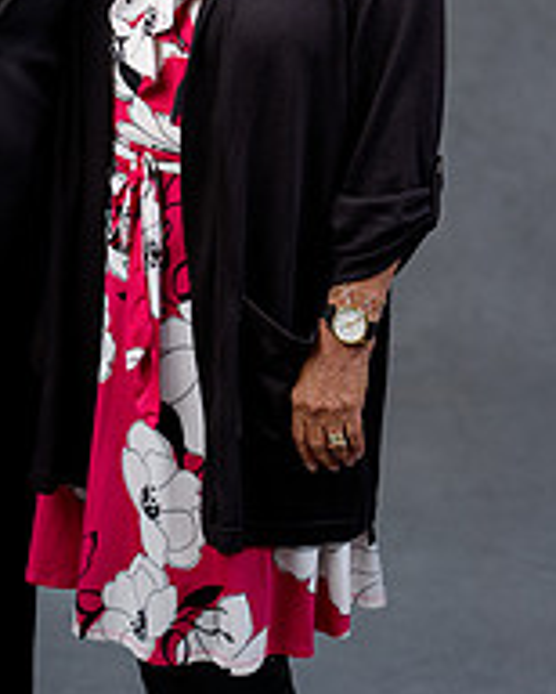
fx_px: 3019
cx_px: 76
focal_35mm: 147
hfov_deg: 10.5
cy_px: -101
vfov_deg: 12.8
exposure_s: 1/160
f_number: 4
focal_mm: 67
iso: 160
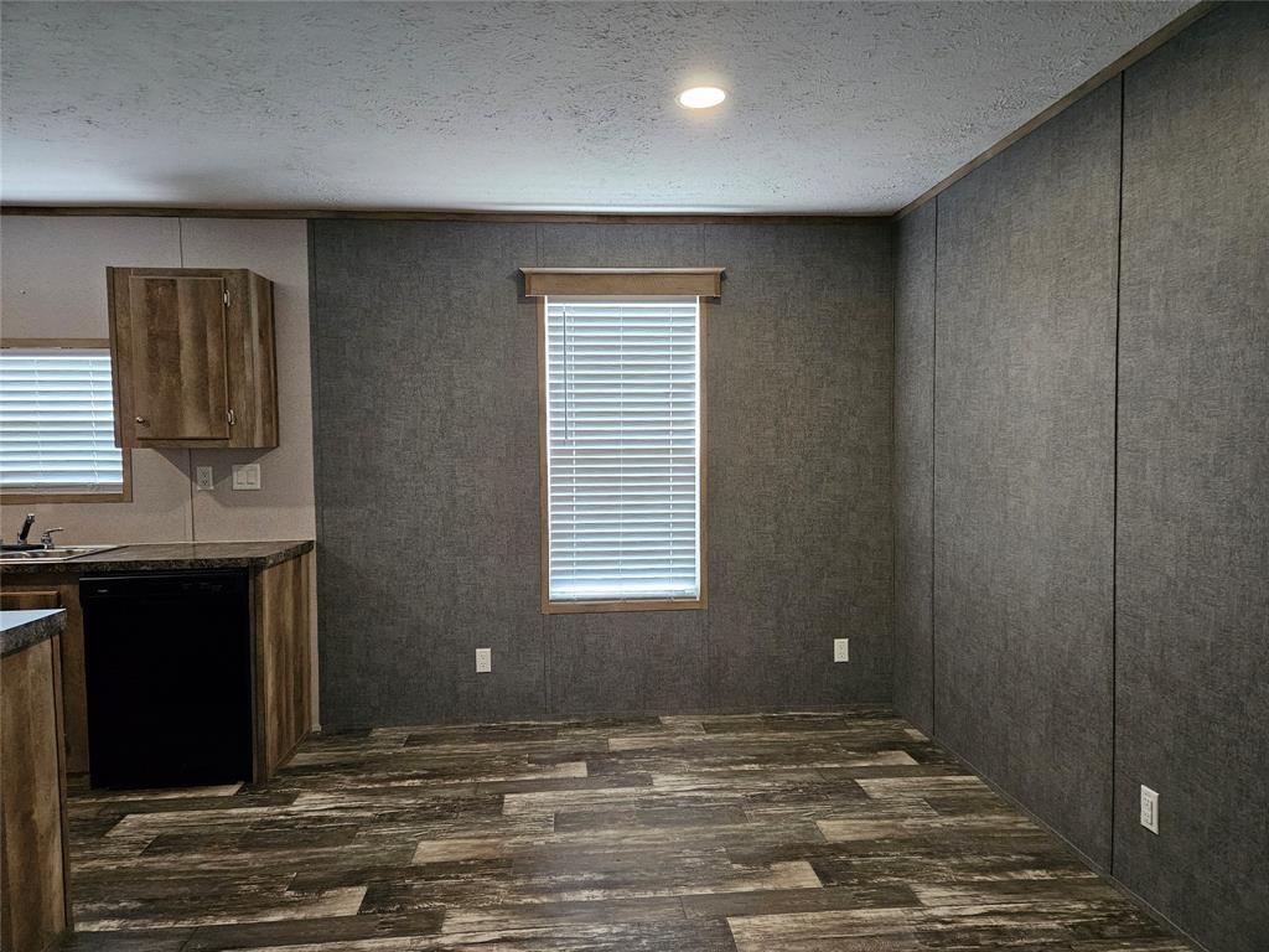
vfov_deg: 58.9
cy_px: 476
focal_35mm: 23
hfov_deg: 73.9
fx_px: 843
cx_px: 634
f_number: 1.8
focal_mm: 5.4
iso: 1000
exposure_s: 1/120
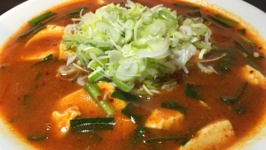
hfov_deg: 61.0
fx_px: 226
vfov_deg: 36.3
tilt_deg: -46.3
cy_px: 99
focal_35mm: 32
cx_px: 132
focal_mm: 4.15
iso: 32
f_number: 2.2
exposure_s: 1/50
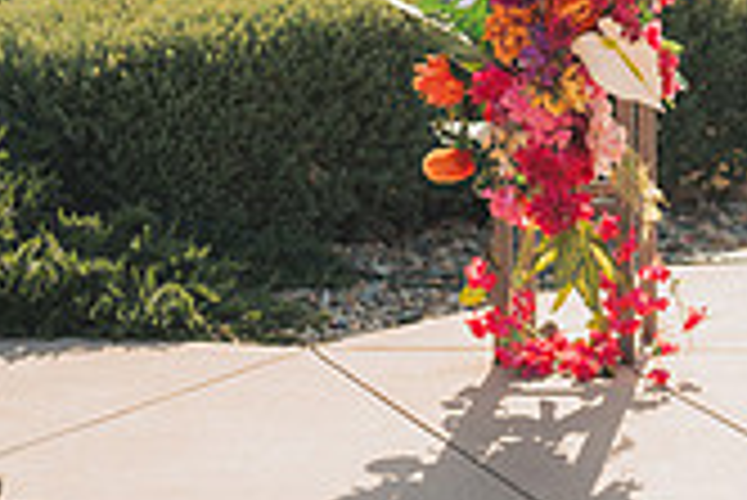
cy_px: -61
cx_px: 1260
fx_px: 3634
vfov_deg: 7.8
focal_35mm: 175
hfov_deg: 11.1
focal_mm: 50
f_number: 2
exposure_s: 1/1000
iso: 50
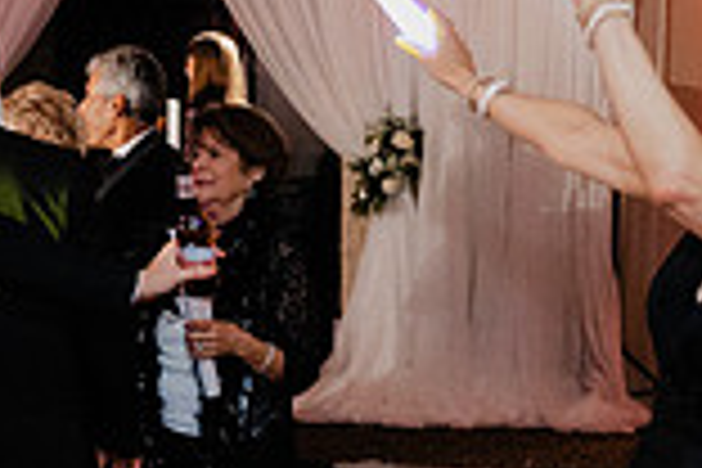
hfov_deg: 17.4
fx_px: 2281
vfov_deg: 11.6
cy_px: 466
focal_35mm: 117
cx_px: 176
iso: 3200
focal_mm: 31.5
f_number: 2.8
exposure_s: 1/125
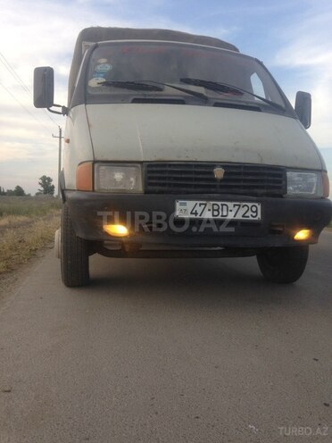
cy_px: 222
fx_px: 422
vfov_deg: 55.4
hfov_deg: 42.9
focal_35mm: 33
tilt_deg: +0.4
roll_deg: -1.1
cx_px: 166
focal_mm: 4.12
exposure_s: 1/294
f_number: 2.4
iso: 50
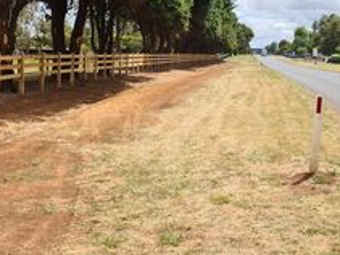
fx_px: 628
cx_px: 81
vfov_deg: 22.7
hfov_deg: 29.7
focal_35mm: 64
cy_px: 65
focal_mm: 5.9
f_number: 2
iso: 25
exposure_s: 1/746
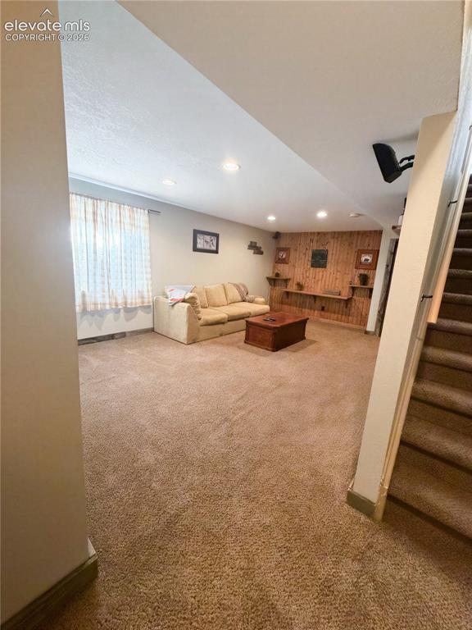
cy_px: 315
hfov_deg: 85.7
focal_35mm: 14
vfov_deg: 102.1
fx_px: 255
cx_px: 236
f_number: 2.2
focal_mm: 2.22
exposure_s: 1/60
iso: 500
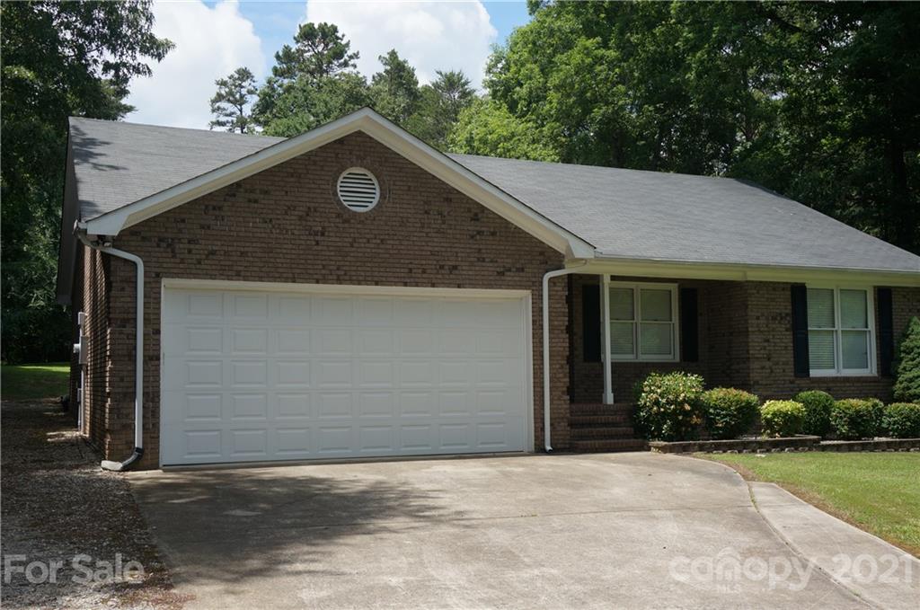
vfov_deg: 35.4
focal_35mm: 38
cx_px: 460
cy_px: 305
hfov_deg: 51.4
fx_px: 957
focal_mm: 25
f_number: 9
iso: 100
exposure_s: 1/160
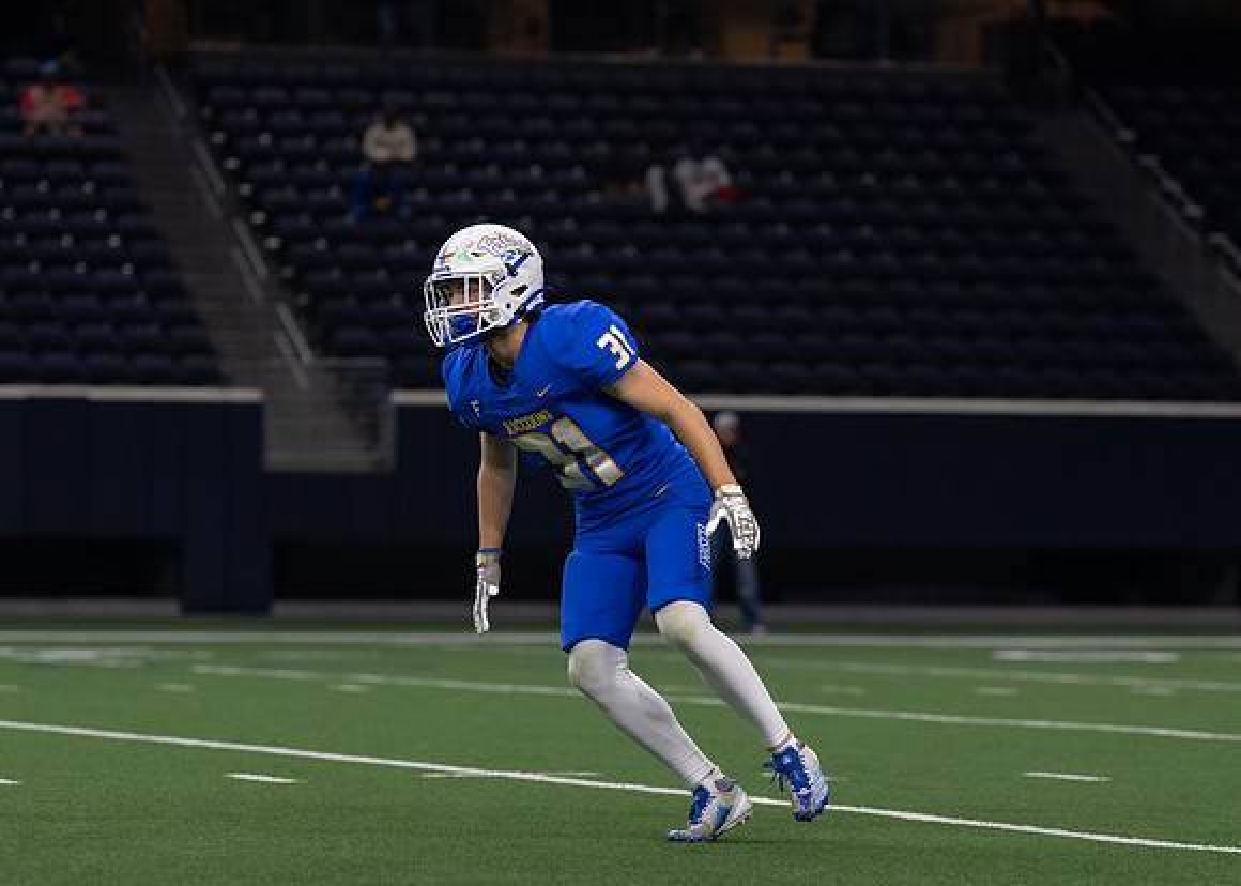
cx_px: 602
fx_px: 6458
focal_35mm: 183
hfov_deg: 11.0
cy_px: 518
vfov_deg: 7.8
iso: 1600
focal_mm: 122
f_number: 2.8
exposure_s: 1/1250
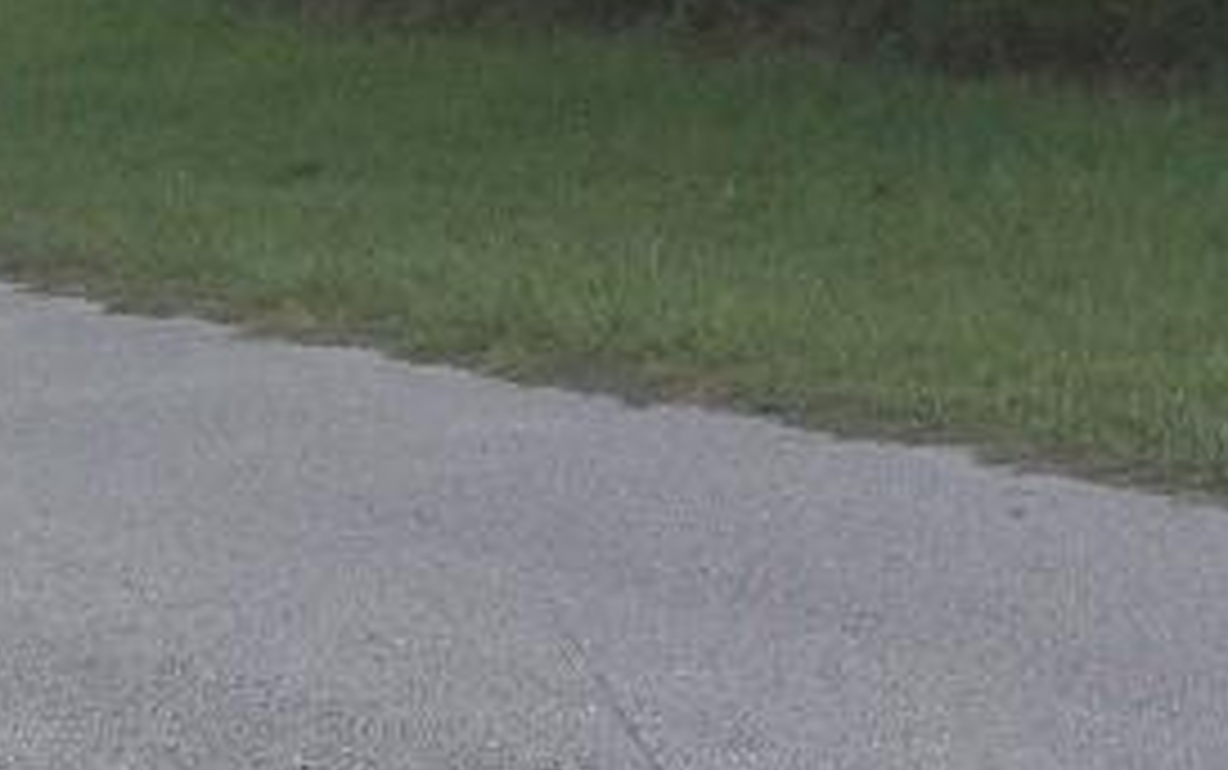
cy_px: -874
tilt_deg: +1.4
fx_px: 4655
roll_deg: -1.3
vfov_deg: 8.8
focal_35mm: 139
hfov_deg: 14.2
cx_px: 1741
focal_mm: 4.28
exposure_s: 1/349
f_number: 2.4
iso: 50
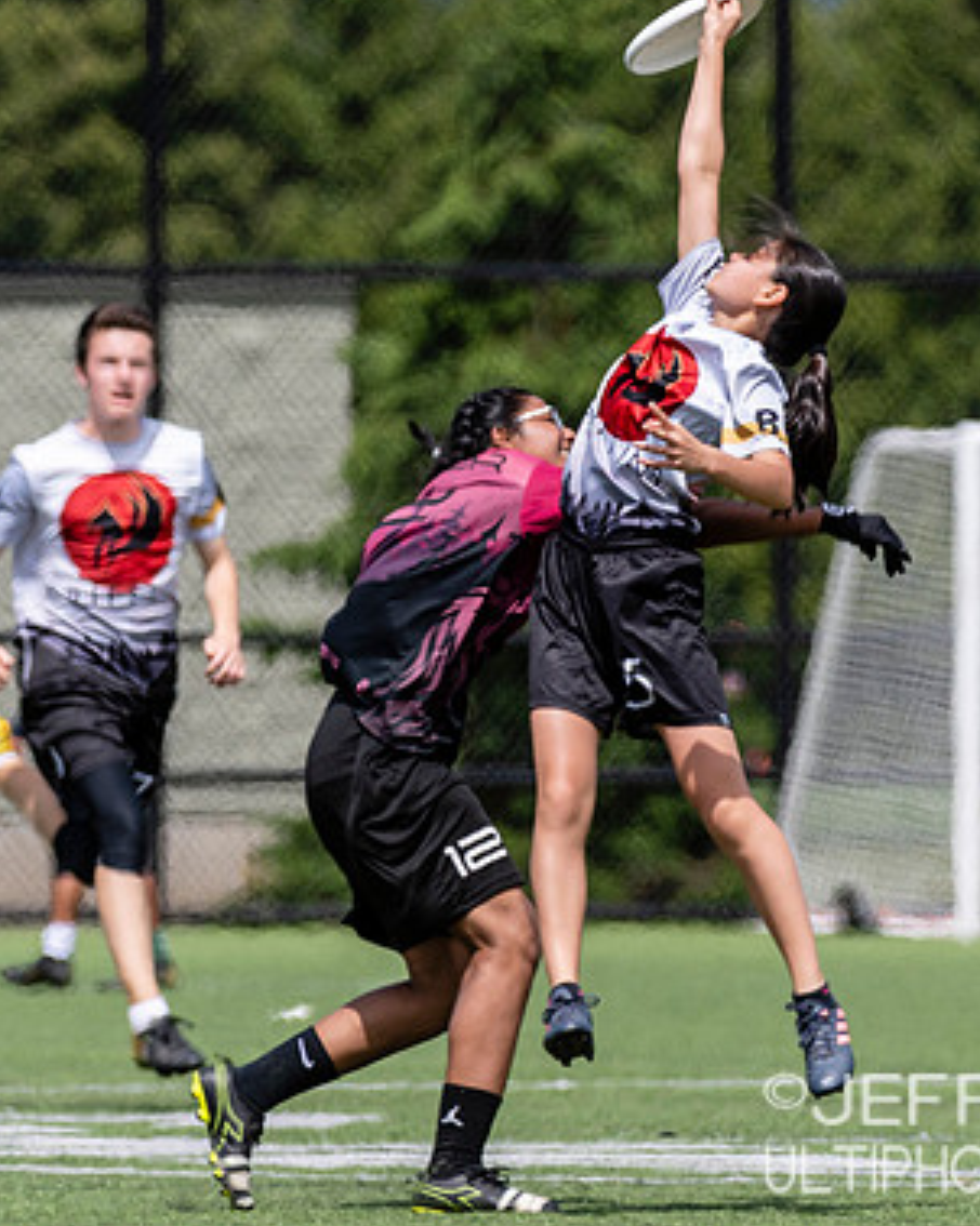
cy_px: 475
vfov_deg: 2.6
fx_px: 26996
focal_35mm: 744
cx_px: 680
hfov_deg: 2.1
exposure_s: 1/1600
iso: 160
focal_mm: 270
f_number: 4
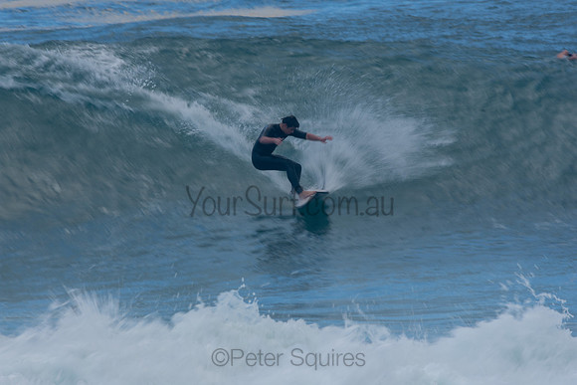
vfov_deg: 1.8
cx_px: 288
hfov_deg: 2.7
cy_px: 192
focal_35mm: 750
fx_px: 12023
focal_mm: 500
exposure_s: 1/30
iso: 100
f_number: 18
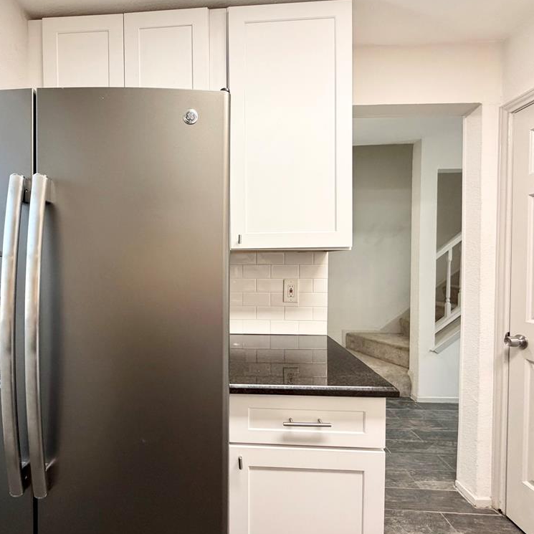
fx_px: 297
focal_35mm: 17
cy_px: 267
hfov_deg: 83.0
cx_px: 214
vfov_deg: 84.0
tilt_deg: -1.3
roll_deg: +0.7
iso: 320
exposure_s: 1/120
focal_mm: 2.22
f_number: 2.2
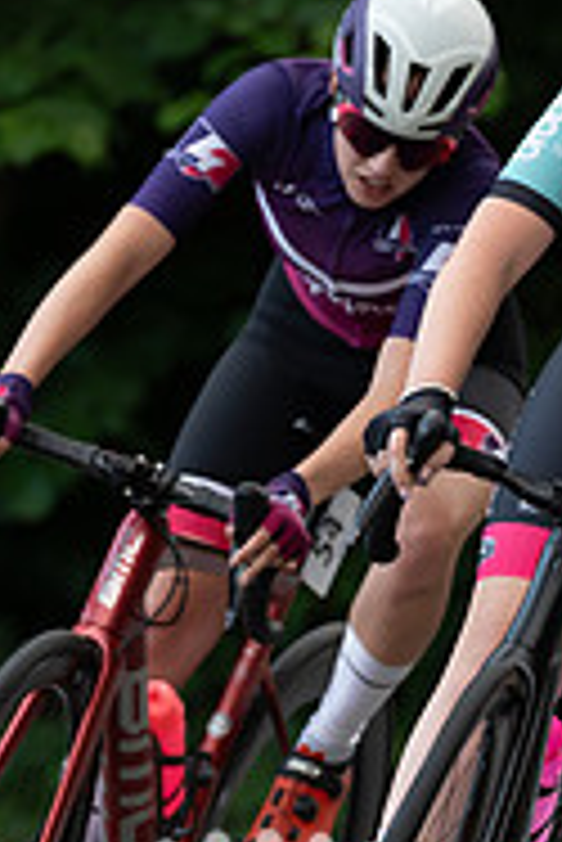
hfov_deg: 1.7
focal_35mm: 834
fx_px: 19492
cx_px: 582
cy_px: 1026
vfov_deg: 2.5
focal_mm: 200
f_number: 3.2
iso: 1000
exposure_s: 1/800
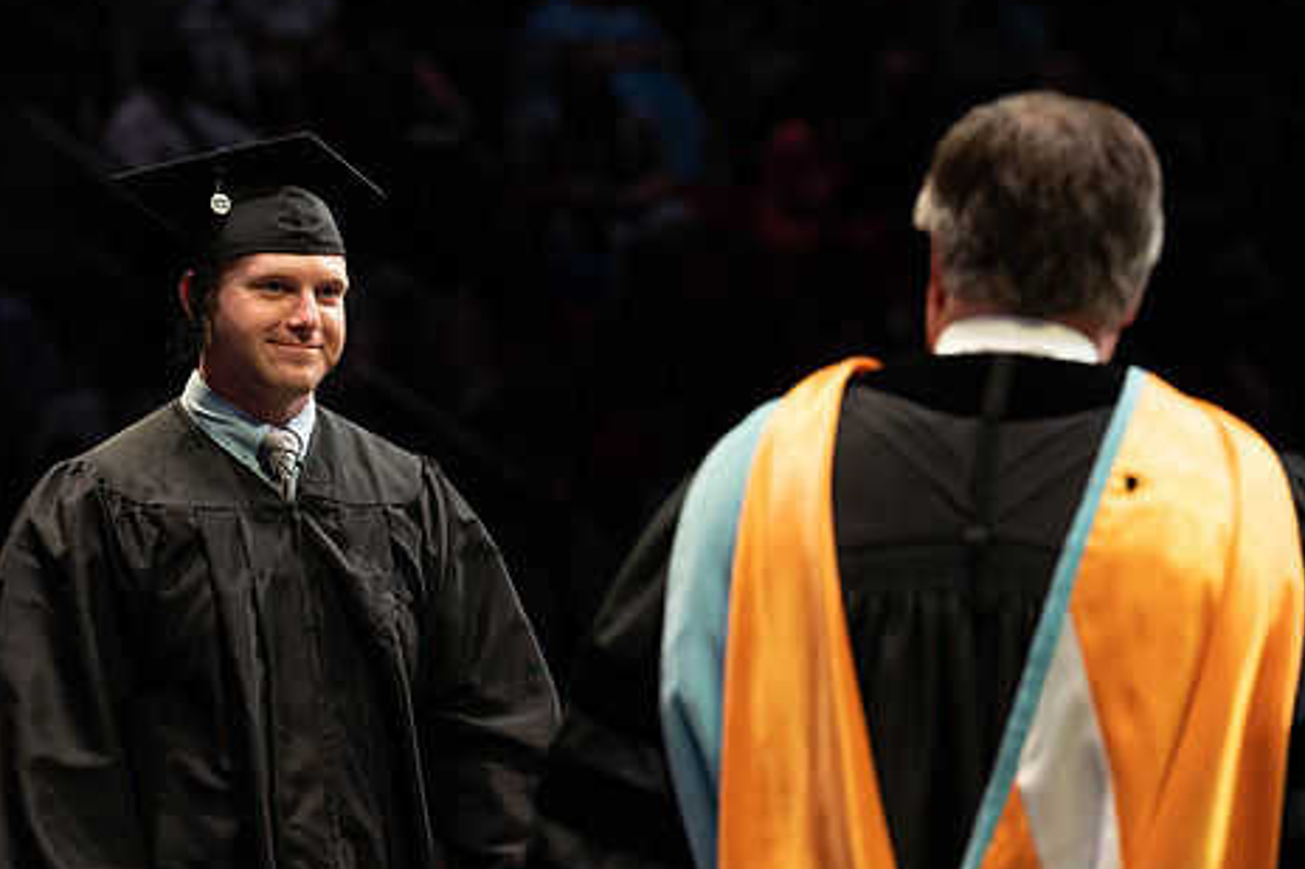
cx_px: 504
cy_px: 420
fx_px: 7791
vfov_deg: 6.4
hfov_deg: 9.6
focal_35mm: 215
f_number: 4.5
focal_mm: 160
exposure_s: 1/320
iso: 1600
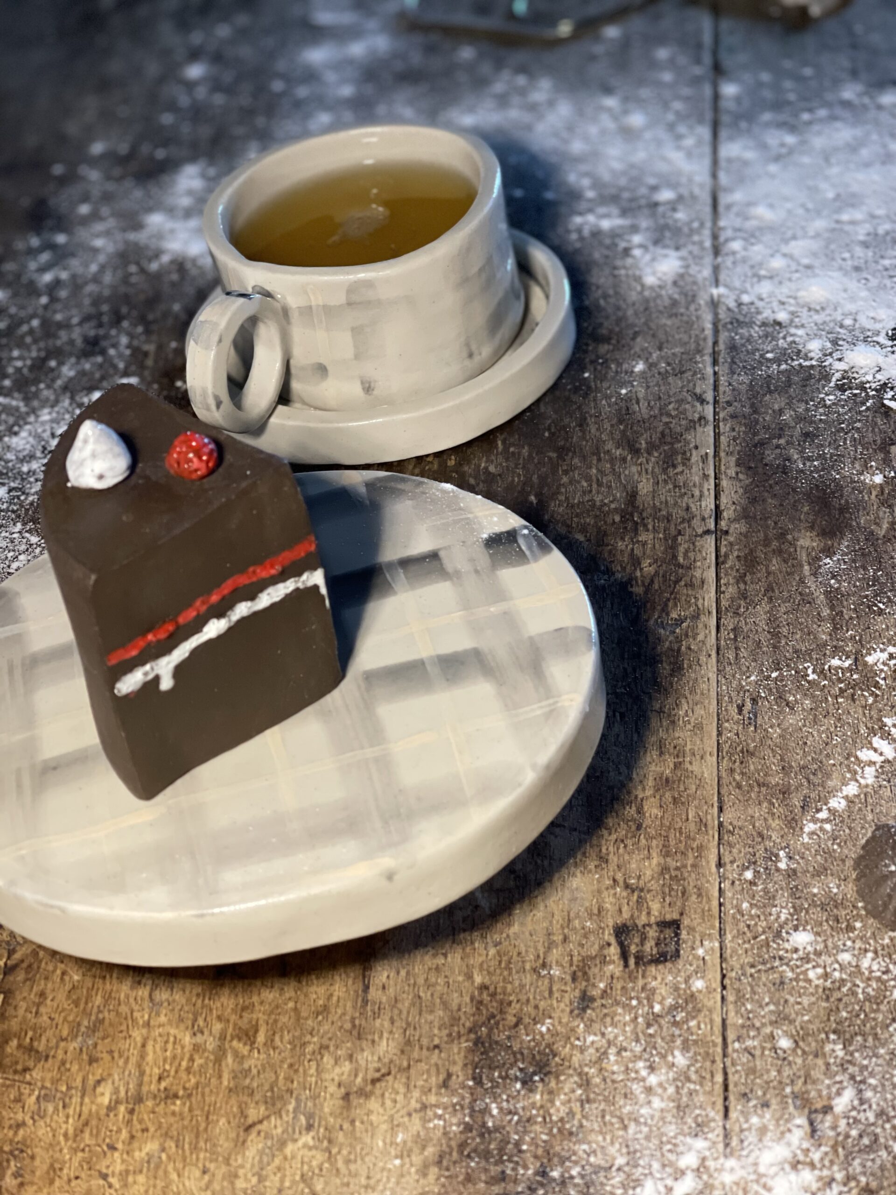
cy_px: 598
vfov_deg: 30.3
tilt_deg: -38.7
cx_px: 448
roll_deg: +11.3
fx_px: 2209
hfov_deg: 22.9
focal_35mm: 64
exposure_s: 1/40
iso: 400
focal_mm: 7.5
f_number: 2.2
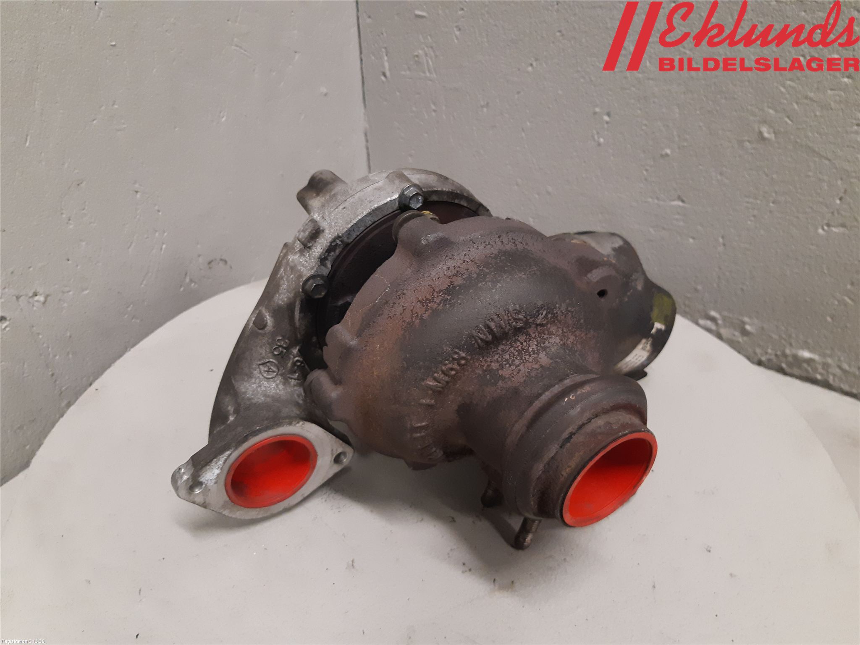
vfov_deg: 53.1
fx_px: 646
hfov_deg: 67.3
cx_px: 430
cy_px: 322
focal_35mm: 26
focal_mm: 3.93
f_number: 1.7
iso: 250
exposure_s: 1/50
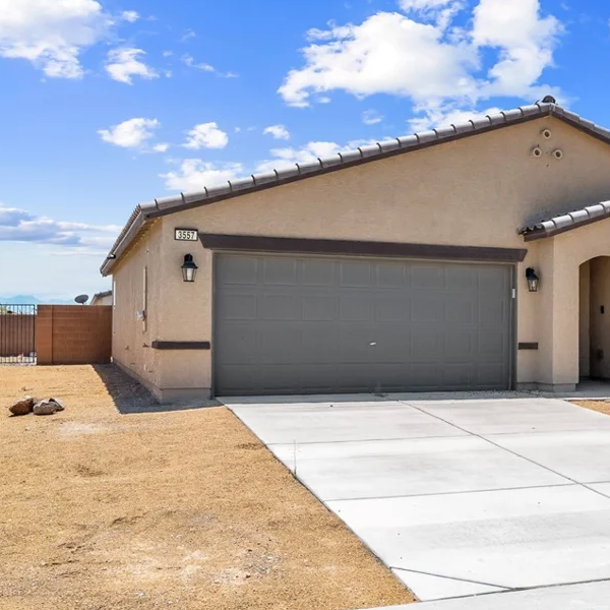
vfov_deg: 37.5
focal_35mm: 45
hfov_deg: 36.0
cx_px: 506
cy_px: 328
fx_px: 897
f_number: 8
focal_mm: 21
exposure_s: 1/1000
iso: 400
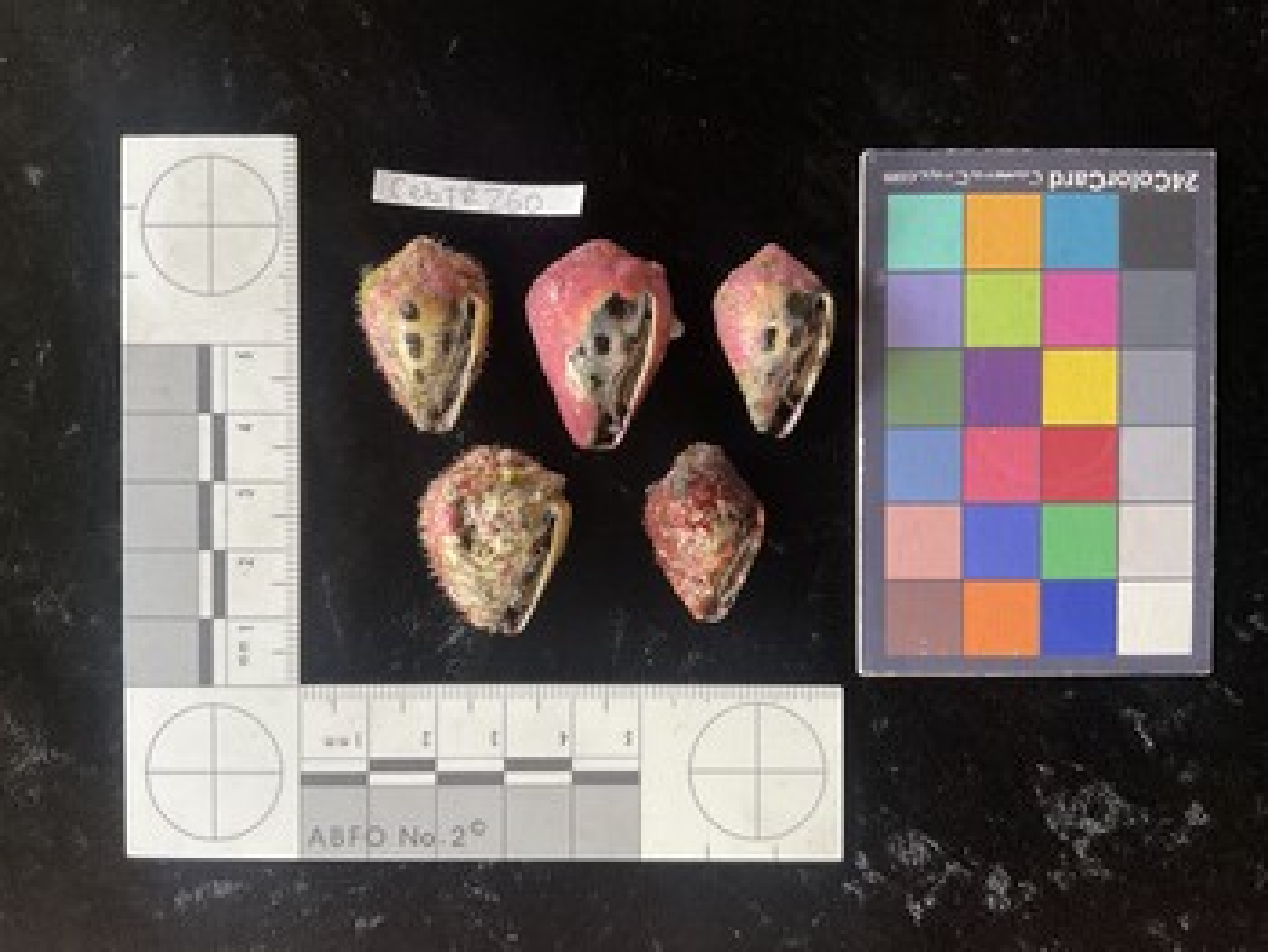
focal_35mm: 29
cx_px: 634
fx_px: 1063
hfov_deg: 61.6
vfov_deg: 48.3
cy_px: 476
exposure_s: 1/60
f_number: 1.8
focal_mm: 3
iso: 100
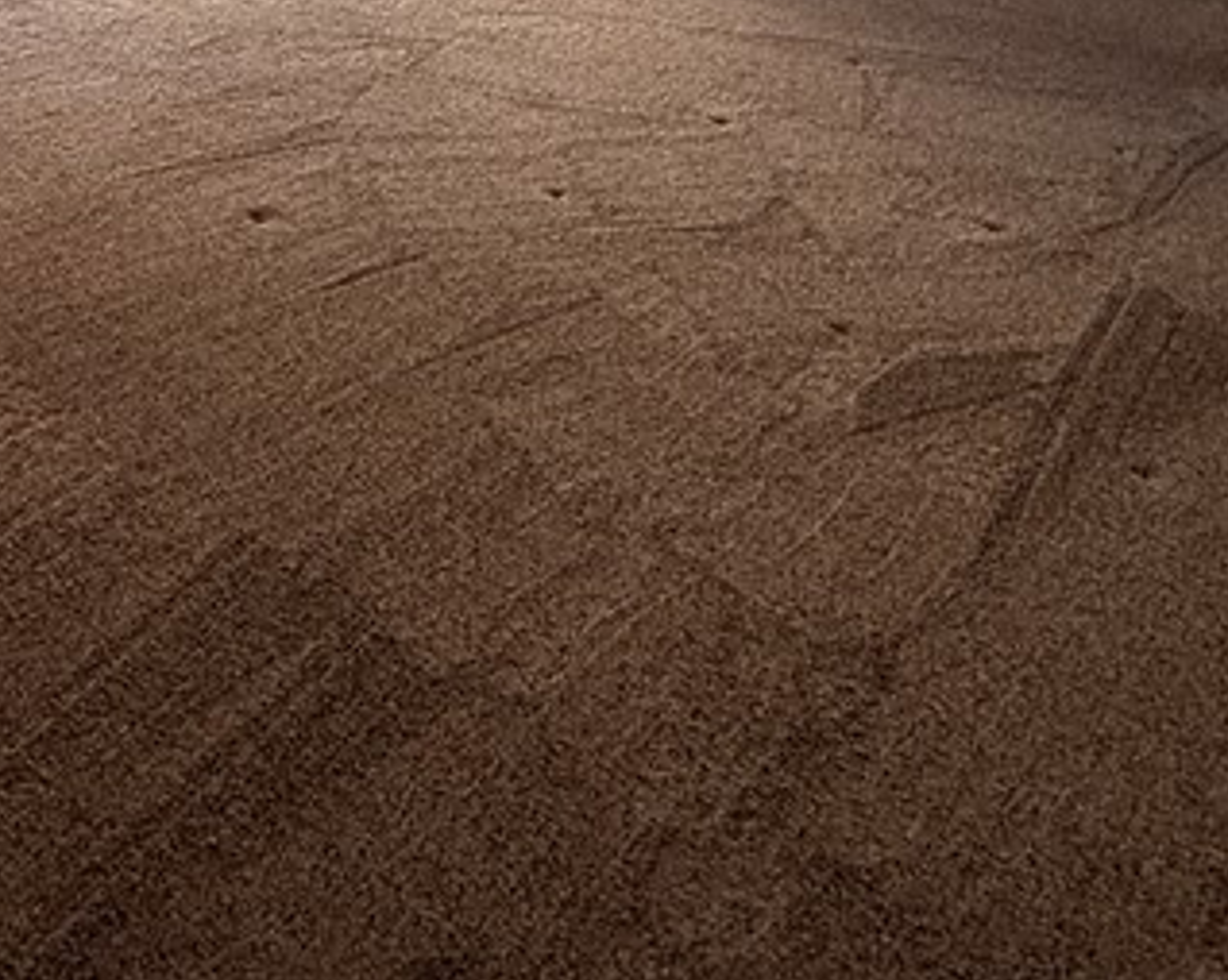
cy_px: -394
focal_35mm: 44
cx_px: 371
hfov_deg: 41.3
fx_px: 1598
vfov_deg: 26.9
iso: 64
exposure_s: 1/99
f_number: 2.2
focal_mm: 2.22
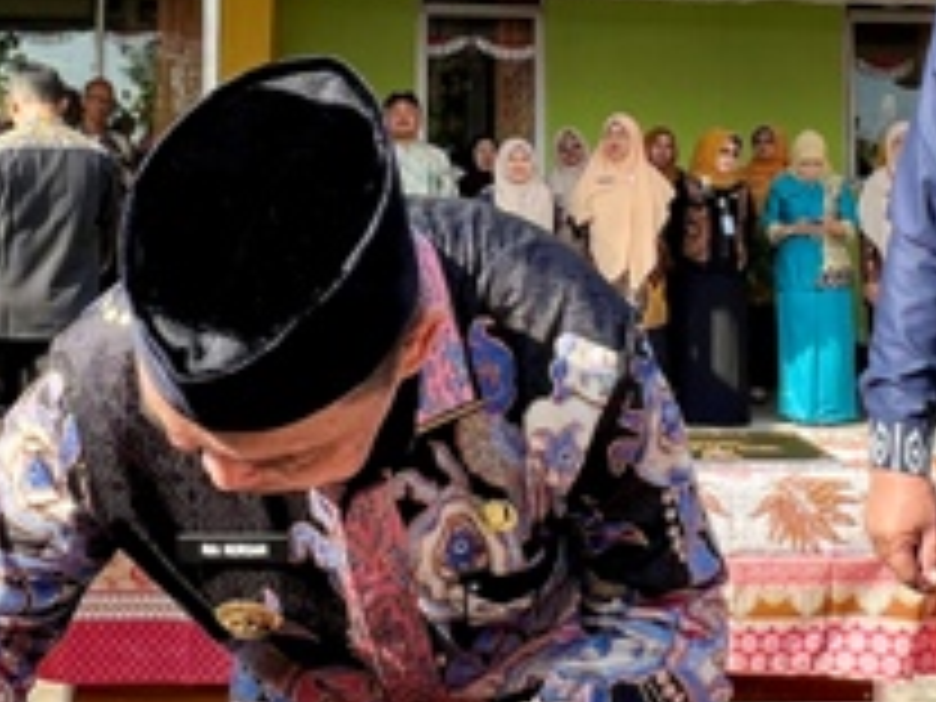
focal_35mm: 50
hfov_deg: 38.2
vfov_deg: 28.0
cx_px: 472
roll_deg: +1.5
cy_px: 63
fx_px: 1352
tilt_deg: +5.6
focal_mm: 1.57
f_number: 1.8
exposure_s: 1/464
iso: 32
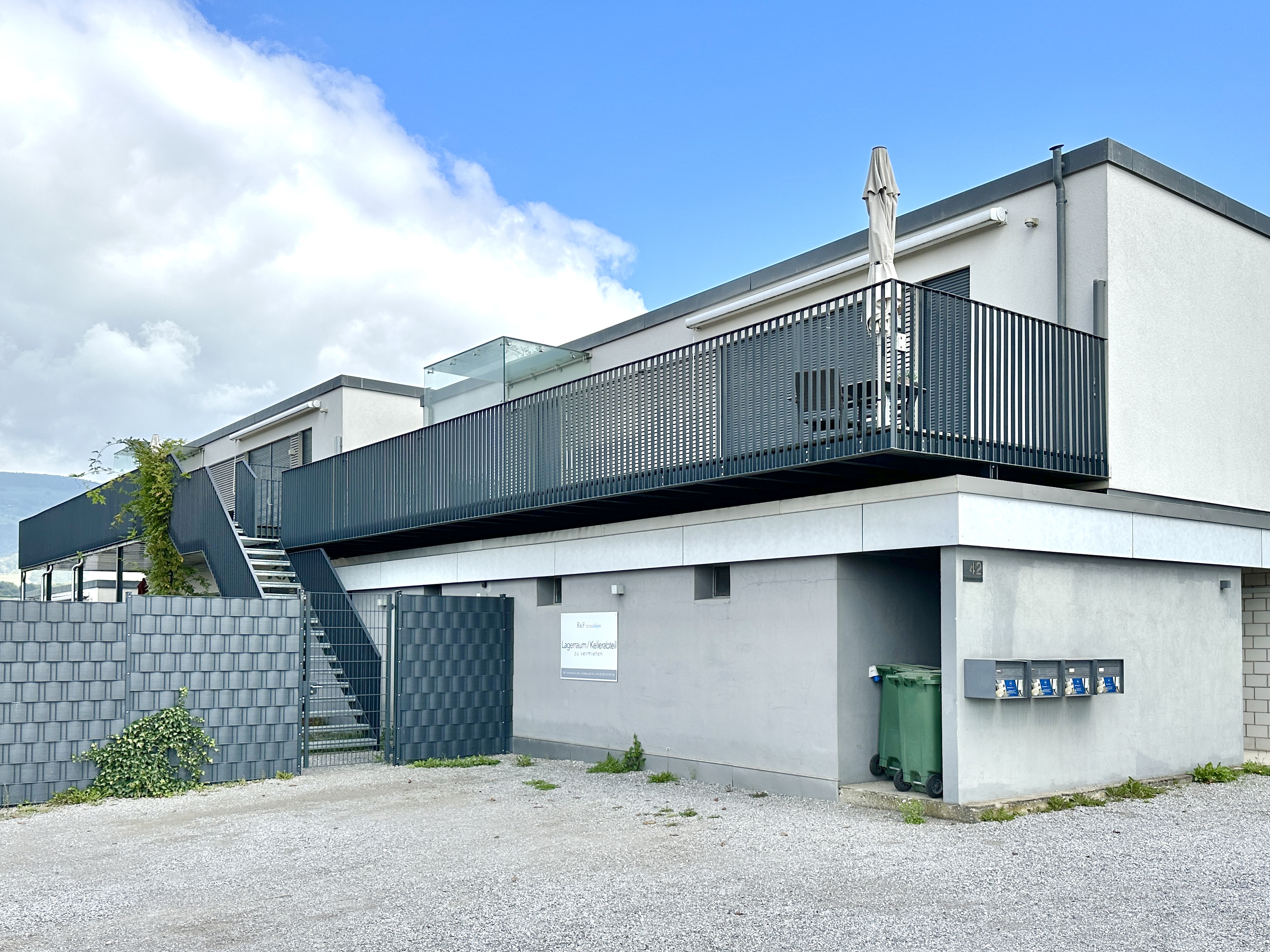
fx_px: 1137
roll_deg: -0.3
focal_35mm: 31
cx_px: 700
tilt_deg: +2.7
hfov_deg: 58.2
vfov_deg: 45.0
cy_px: 605
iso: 80
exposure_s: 1/2882
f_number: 1.78
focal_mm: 6.86
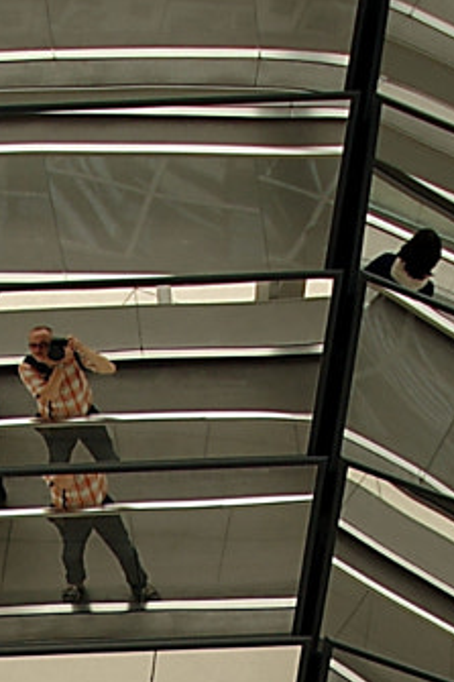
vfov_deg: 8.8
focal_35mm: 220
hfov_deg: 6.2
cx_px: -104
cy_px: 1397
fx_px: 4166
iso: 100
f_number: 8
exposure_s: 1/50
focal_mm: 24
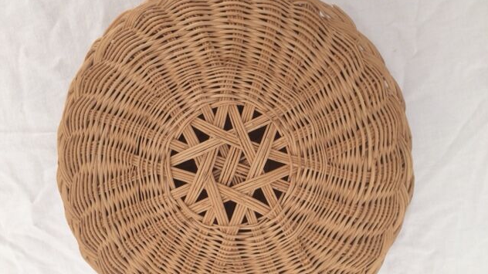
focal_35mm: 32
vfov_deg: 36.5
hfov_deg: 61.0
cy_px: 163
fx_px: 414
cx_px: 245
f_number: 2.2
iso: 32
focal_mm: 4.15
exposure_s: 1/50
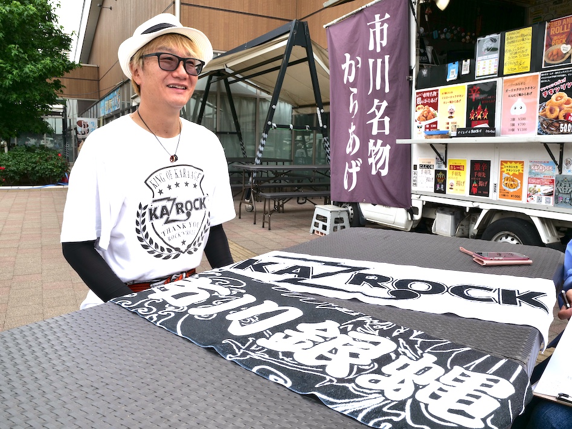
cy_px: 214
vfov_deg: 46.8
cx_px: 286
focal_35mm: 30
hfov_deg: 60.0
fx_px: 496
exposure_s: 1/160
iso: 200
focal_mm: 15
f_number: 11
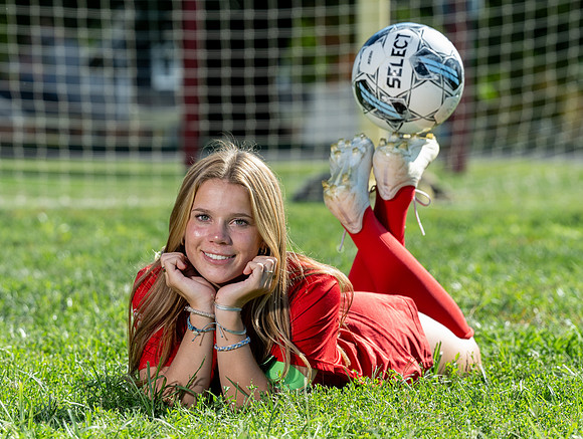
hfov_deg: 8.3
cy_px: 214
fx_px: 3999
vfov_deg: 6.3
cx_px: 236
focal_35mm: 237
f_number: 4.5
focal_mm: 125
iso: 100
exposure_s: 1/320
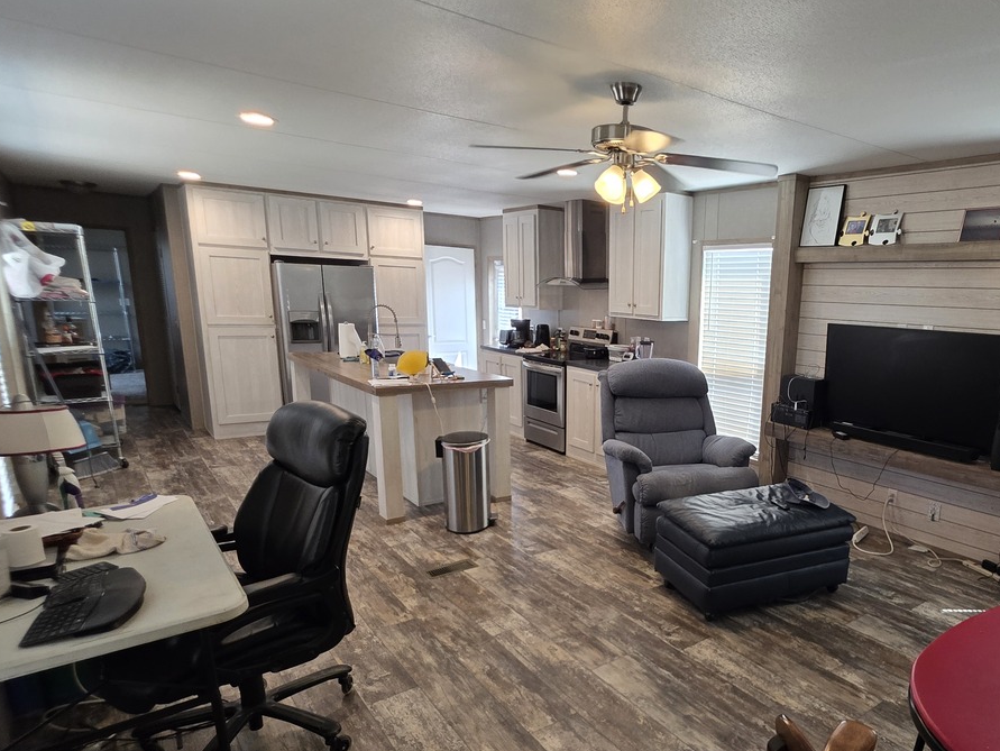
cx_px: 684
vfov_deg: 63.1
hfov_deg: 75.9
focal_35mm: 21
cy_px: 440
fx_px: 607
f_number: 1.9
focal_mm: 2.2
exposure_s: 1/120
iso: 250
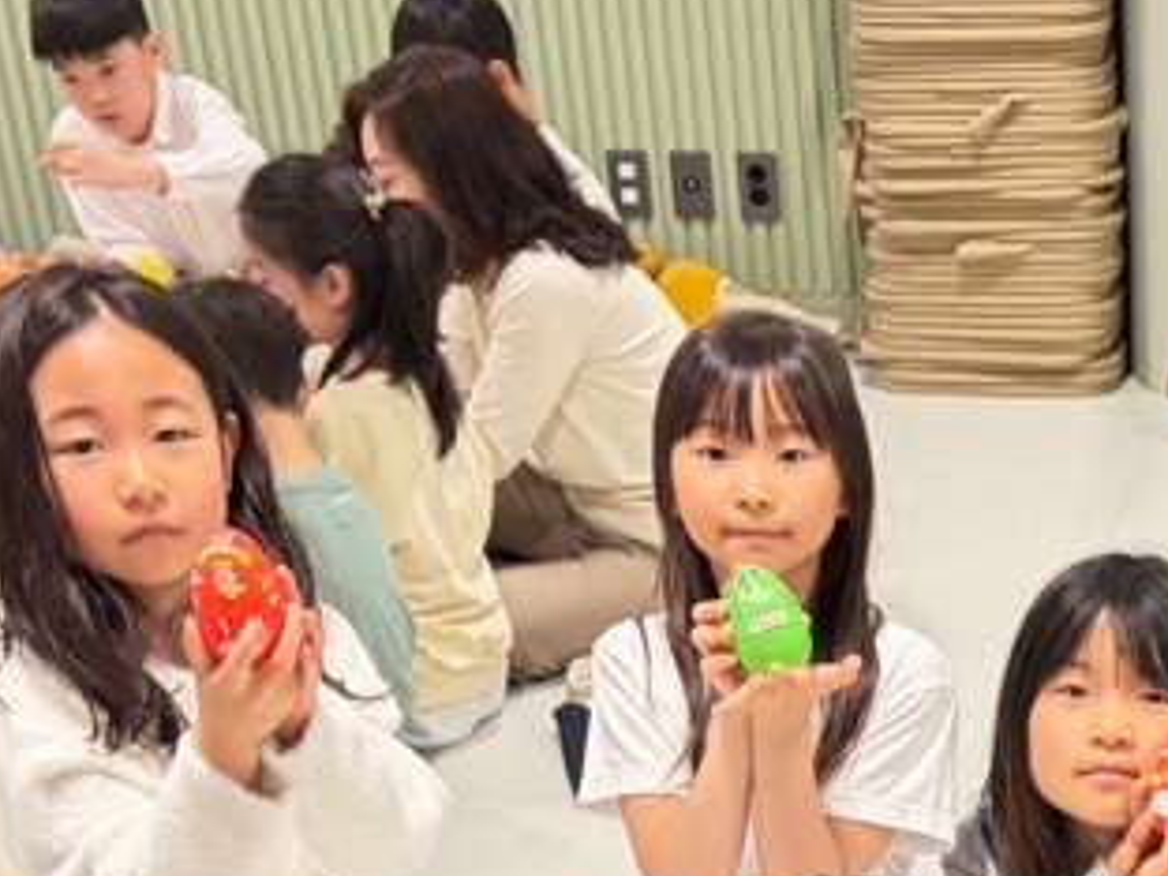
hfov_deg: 20.4
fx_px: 3037
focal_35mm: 90
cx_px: 1385
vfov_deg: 15.1
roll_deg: -0.1
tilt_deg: -30.2
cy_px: 1366
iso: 250
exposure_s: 1/60
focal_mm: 5.96
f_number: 1.6
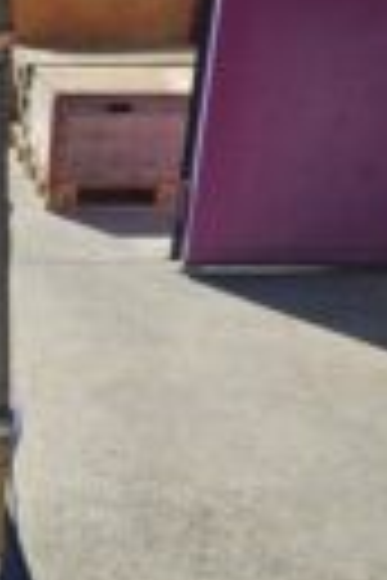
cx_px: -108
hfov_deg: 17.4
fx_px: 1193
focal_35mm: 74
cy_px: 445
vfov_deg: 26.9
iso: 25
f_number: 1.8
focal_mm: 5.4
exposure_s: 1/1704
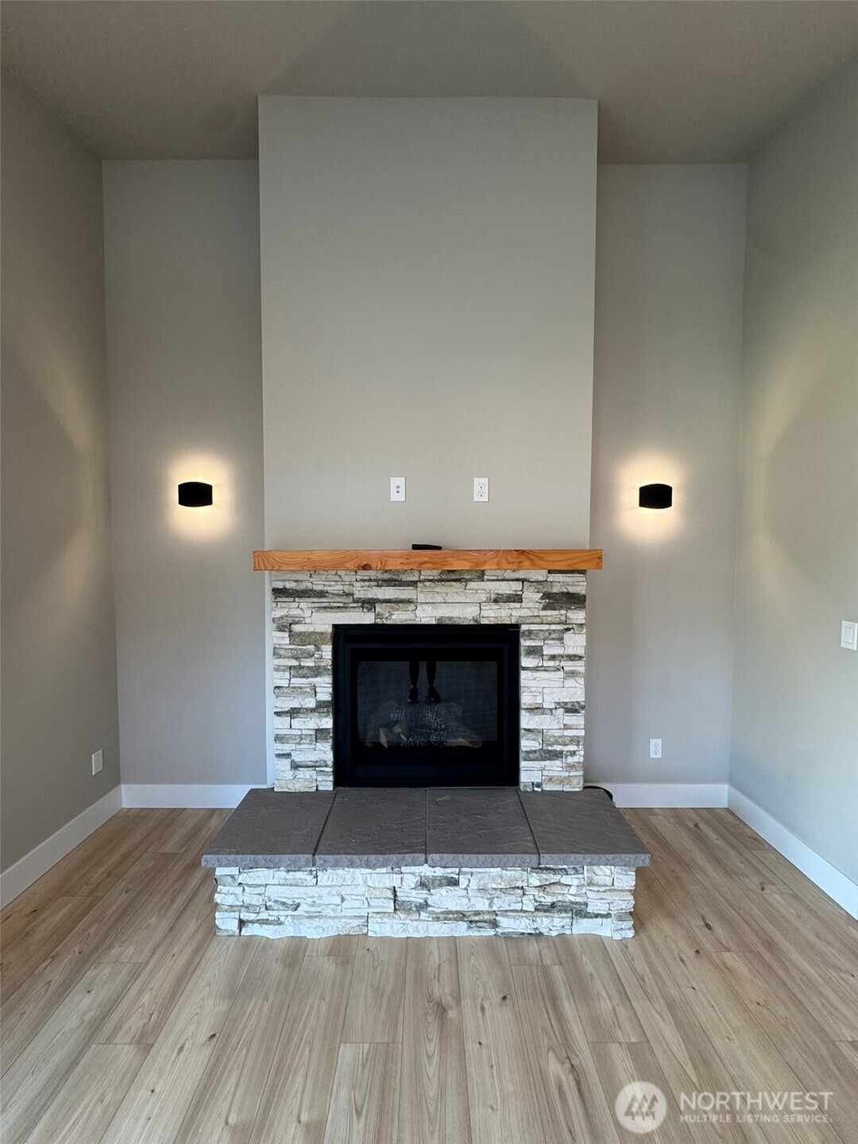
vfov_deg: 102.1
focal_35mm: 14
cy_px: 572
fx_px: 463
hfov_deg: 85.7
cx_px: 429
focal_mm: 2.22
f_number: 2.2
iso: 160
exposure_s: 1/120
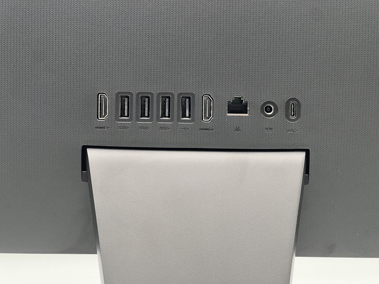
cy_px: 142
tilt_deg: -1.9
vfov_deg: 19.1
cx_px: 190
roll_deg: +1.0
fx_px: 843
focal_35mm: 77
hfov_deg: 25.3
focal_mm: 9
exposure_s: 1/60
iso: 250
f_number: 2.8
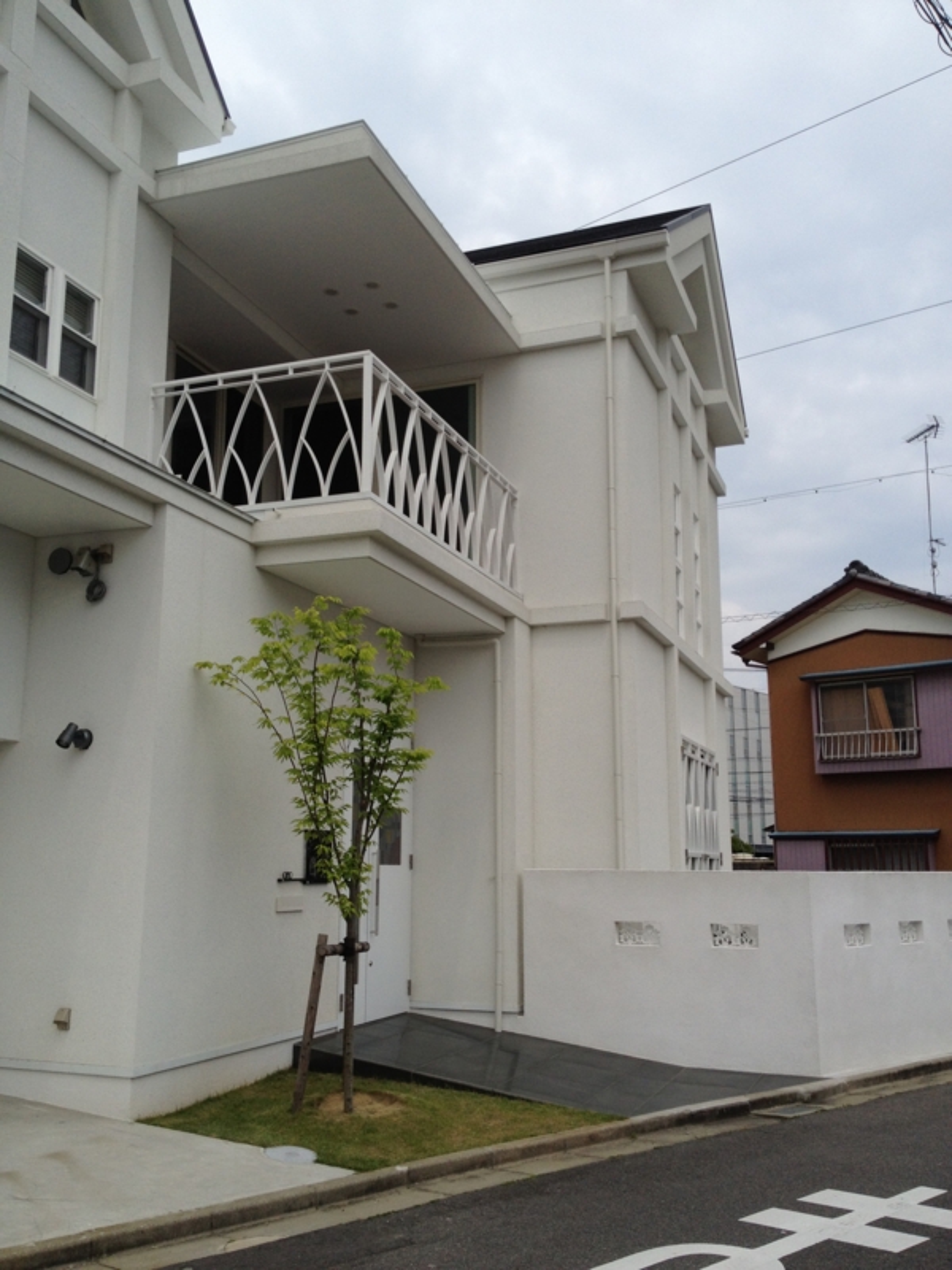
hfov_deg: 40.7
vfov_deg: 52.6
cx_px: 476
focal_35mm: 35
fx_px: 1283
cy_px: 635
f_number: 2.4
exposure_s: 1/2762
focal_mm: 4.28
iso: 64
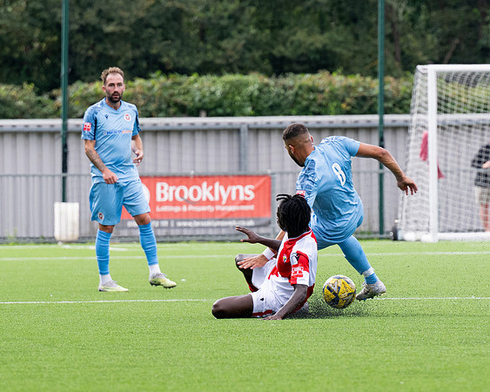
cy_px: 320
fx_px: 7443
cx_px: 268
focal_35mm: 513
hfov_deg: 3.8
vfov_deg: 3.0
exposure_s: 1/800
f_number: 5
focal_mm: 210
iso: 400
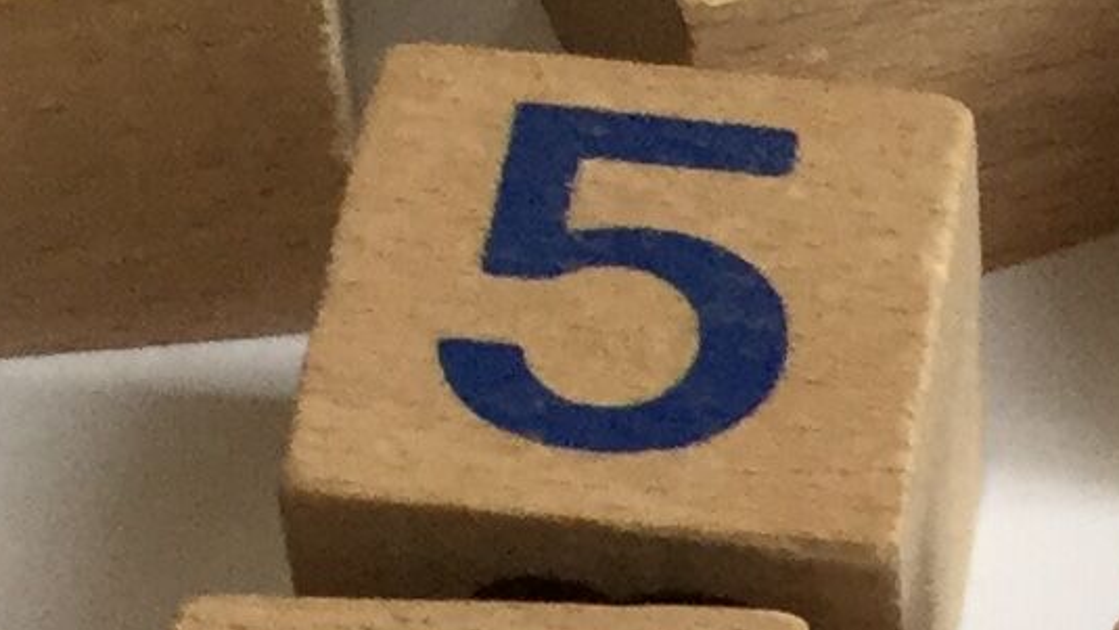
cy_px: 1350
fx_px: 6113
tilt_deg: -59.4
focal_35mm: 206
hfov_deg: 10.3
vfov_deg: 5.7
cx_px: 1347
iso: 80
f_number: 2.4
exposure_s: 1/33
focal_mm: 3.3
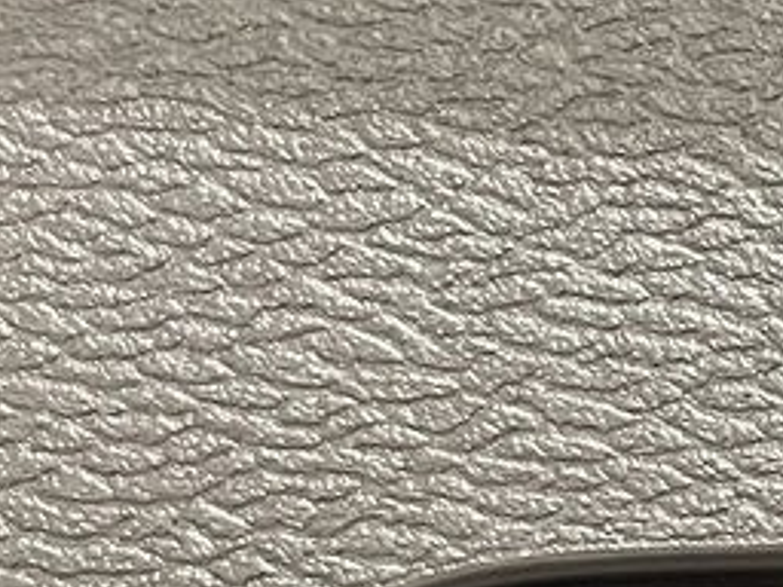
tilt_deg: +8.7
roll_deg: +0.7
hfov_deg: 12.3
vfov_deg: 9.9
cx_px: 1459
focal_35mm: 146
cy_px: 859
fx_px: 3302
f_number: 1.6
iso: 500
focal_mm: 4.2
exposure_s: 1/33
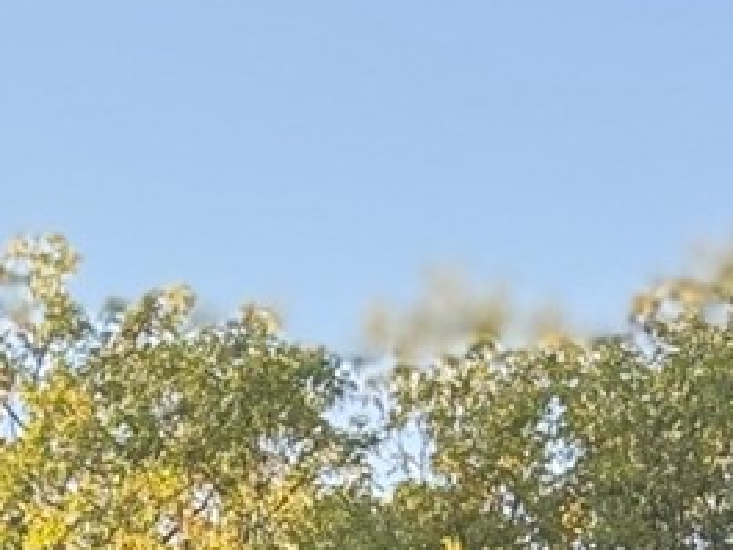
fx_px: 3686
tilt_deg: +5.8
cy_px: 1694
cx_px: -531
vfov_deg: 7.4
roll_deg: +0.6
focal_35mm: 174
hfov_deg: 10.7
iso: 100
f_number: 1.78
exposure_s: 1/419
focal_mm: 6.76
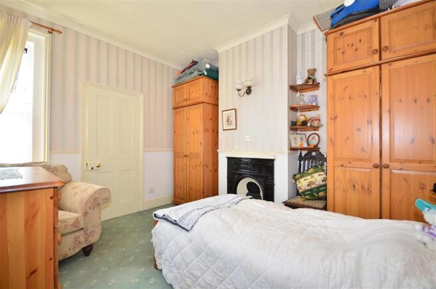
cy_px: 144
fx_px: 181
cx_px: 218
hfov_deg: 100.5
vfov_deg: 77.0
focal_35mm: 15
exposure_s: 1/20
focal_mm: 10
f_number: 5
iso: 200
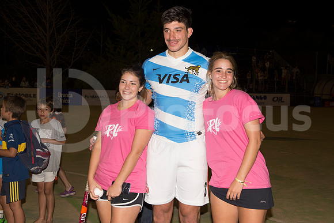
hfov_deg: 46.4
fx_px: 390
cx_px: 167
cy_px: 112
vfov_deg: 31.9
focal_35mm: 42
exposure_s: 1/200
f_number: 7.1
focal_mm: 42
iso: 800
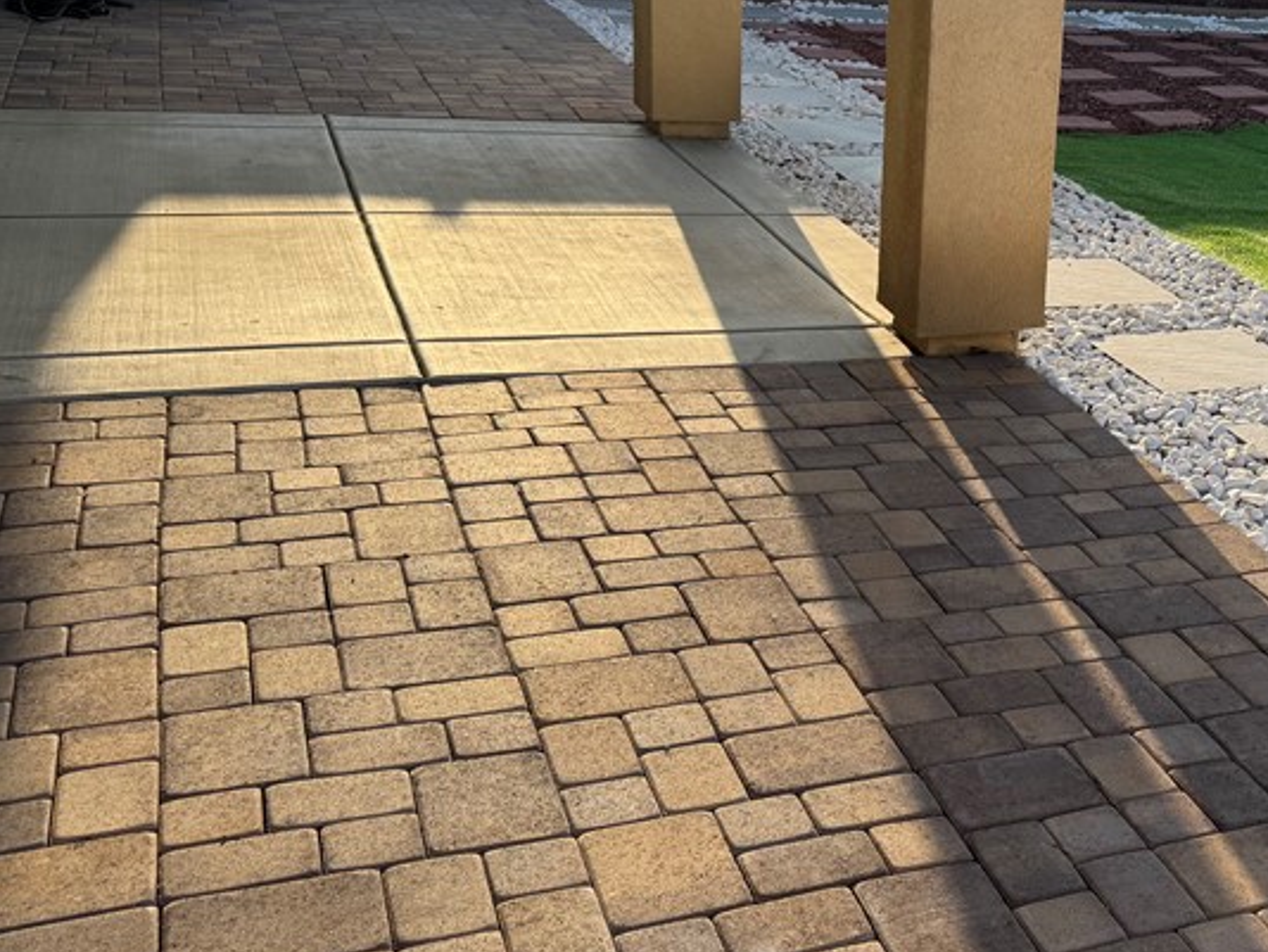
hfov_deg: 38.0
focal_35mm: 46
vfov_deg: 31.5
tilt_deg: -20.6
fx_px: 1686
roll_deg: -6.7
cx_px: 1175
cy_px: 434
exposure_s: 1/1721
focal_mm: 6.76
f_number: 1.78
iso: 80
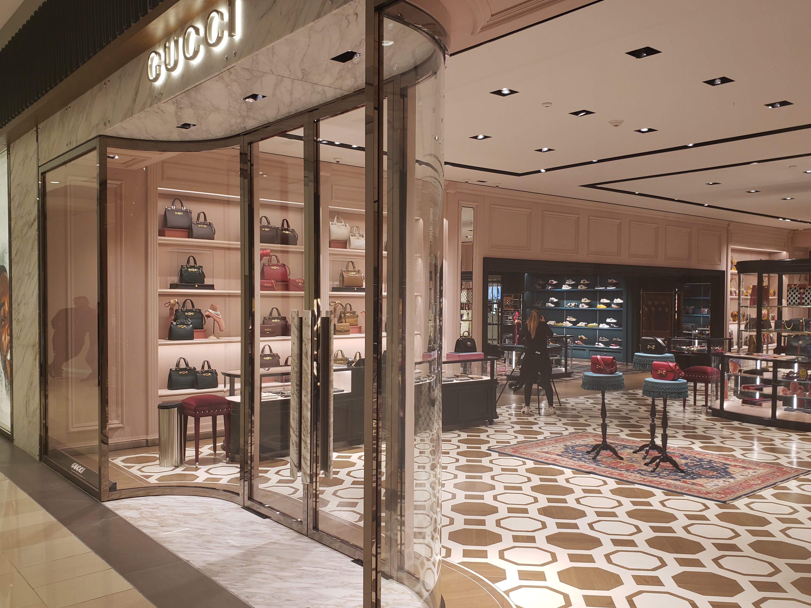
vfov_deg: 46.7
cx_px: 407
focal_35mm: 30
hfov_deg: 60.0
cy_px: 332
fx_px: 703
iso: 80
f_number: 2.4
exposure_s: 1/60
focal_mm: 4.3
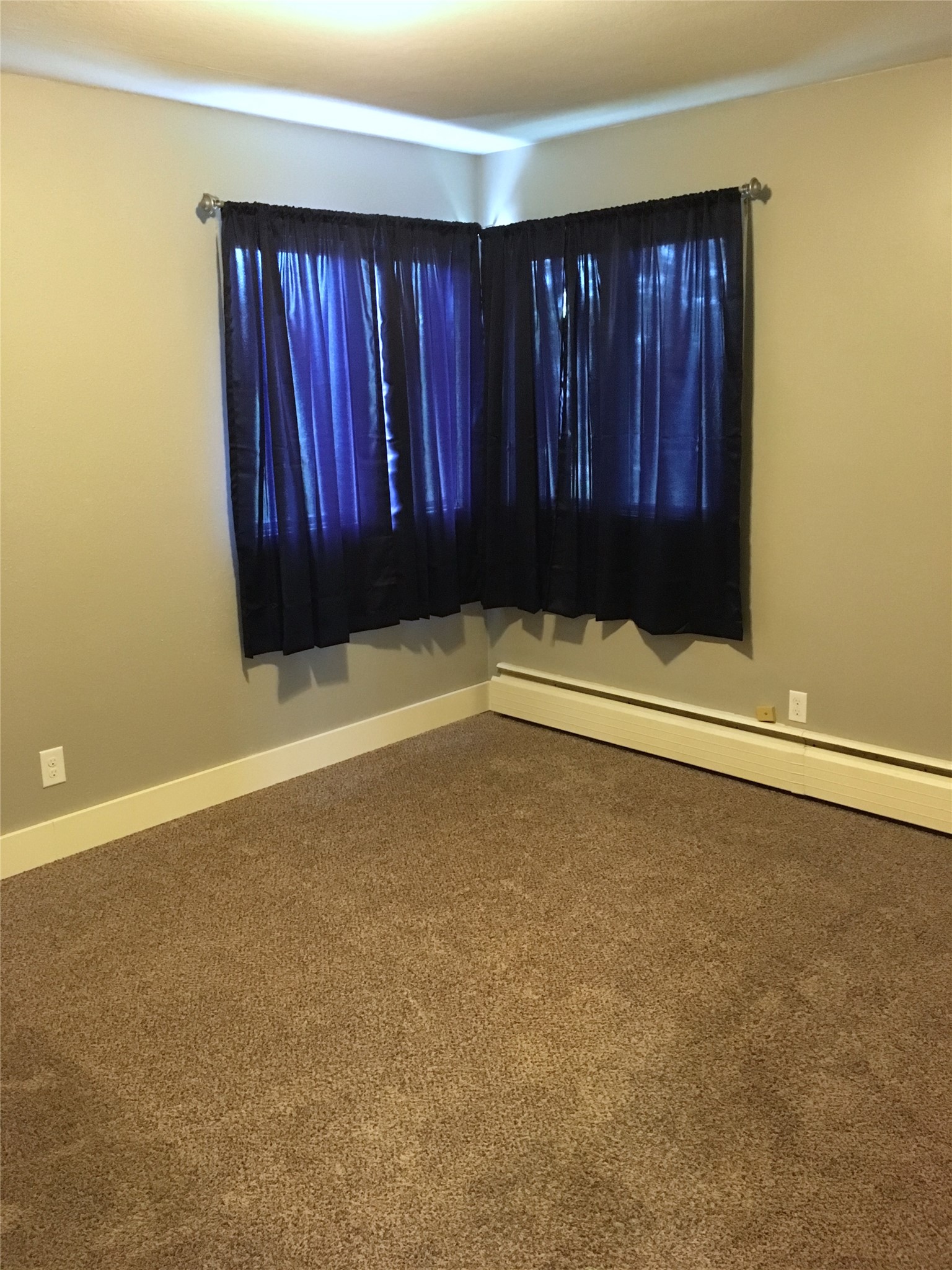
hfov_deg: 48.2
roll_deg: +1.9
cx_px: 476
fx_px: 1063
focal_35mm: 29
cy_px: 635
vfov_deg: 61.7
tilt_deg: -12.9
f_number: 2.2
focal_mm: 4.15
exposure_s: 1/15
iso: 320
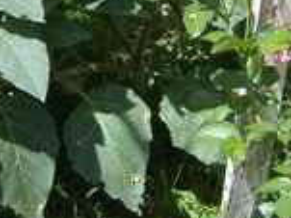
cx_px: 23
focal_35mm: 105
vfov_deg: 13.6
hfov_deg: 18.4
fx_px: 882
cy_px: -52
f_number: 4.7
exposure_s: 1/254
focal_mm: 6
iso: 100
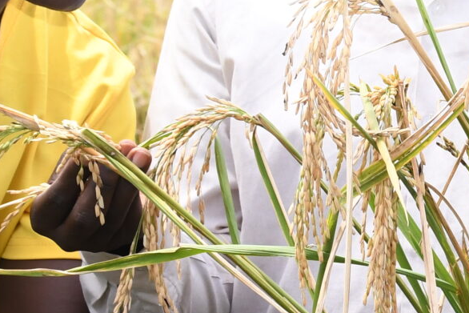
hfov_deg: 7.7
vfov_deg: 5.2
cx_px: 785
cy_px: 54
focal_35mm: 262
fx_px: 3414
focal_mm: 40
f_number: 8
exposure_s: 1/800
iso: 640
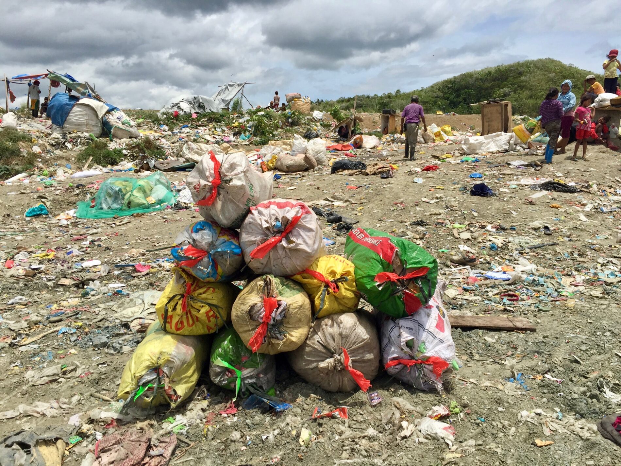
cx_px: 310
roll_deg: -2.1
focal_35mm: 29
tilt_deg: -7.7
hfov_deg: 61.7
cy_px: 233
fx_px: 520
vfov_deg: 48.2
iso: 32
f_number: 2.2
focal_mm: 4.15
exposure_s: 1/3597
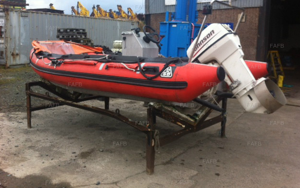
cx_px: 150
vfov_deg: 33.5
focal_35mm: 38
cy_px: 77
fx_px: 311
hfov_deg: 51.5
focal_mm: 3.85
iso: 80
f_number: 2.8
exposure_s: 1/120
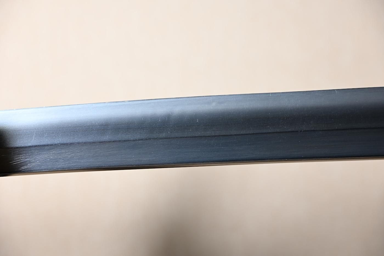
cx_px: 192
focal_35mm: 98
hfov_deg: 20.9
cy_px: 128
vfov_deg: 14.0
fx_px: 1040
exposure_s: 1/2
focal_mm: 65
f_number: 5
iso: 100
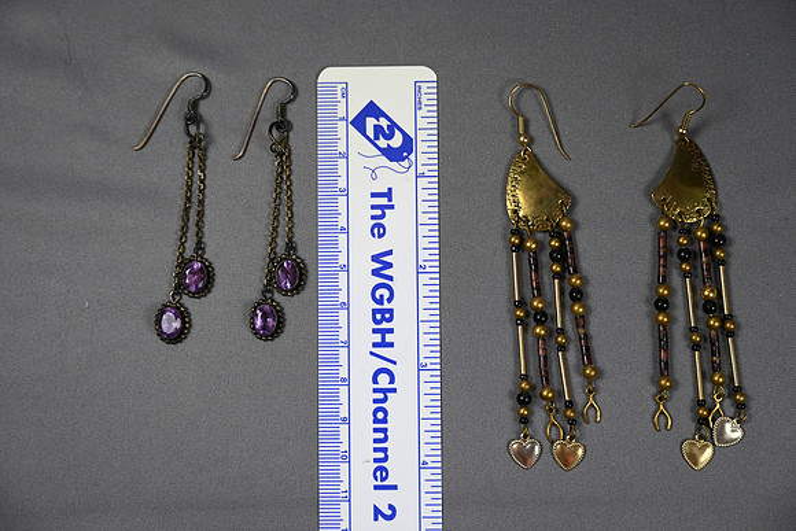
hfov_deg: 30.1
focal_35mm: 67
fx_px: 1482
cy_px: 266
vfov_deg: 20.3
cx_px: 398
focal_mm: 67
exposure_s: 1/320
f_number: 4
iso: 400
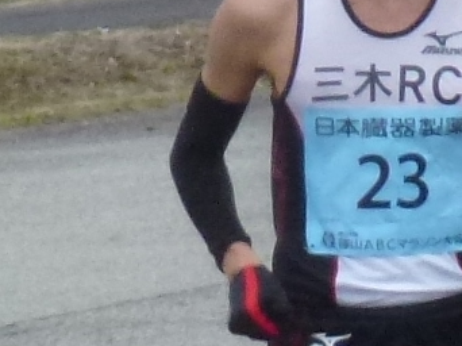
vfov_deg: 0.7
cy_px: 480
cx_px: 211
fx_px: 30382
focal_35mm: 2278
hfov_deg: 0.9
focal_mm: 54.5
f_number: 5.7
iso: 320
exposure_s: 1/500
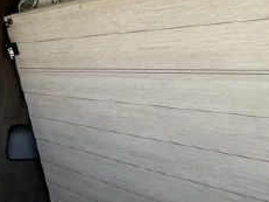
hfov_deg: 27.3
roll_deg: +1.5
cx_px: -144
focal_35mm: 45
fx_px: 350
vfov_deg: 31.8
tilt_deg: -11.8
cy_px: 140
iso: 80
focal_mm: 1.57
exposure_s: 1/99
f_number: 1.8
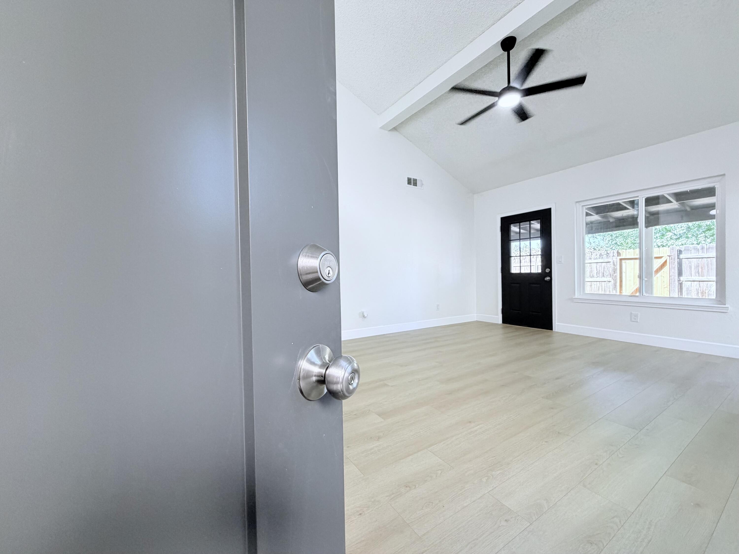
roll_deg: +0.9
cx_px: 370
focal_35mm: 14
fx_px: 299
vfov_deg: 85.7
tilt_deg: -0.8
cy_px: 277
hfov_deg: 102.1
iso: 200
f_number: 2.2
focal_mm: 2.22
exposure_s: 1/120
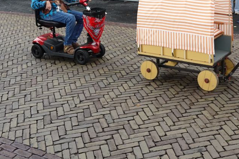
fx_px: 411
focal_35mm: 62
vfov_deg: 21.4
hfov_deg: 32.3
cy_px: 18
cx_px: 144
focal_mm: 9.54
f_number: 3.2
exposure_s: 1/200
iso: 250
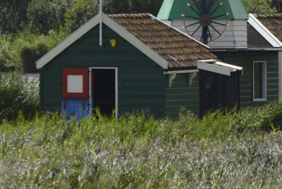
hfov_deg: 2.3
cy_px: -74
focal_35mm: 895
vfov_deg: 1.5
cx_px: 441
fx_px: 7014
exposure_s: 1/2000
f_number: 8
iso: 400
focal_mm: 180
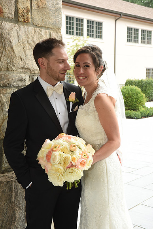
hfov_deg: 24.6
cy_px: 114
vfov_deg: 36.2
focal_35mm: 55
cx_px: 76
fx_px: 350
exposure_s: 1/125
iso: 1000
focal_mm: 55
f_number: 9
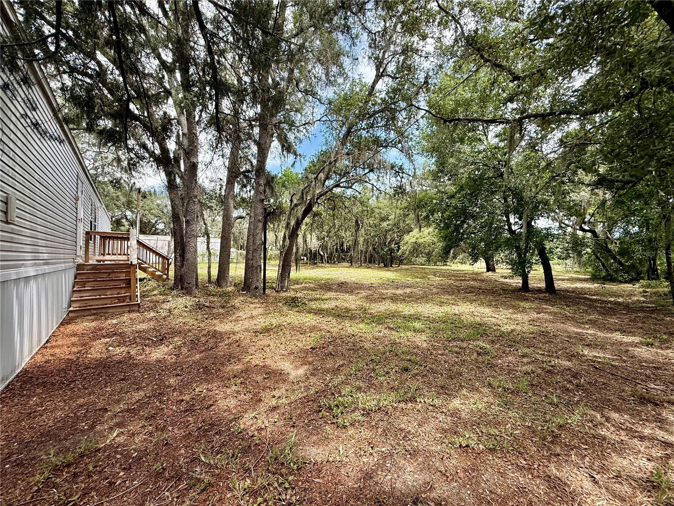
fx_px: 273
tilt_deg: +1.7
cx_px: 337
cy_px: 253
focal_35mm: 14
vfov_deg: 85.7
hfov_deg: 102.1
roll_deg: -0.3
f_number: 2.2
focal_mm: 2.22
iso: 64
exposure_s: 1/510
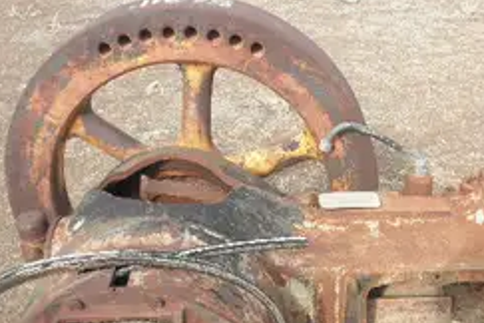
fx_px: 645
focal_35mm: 48
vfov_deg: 27.2
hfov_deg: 41.1
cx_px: 267
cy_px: 283
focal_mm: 5
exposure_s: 1/320
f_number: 3
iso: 64
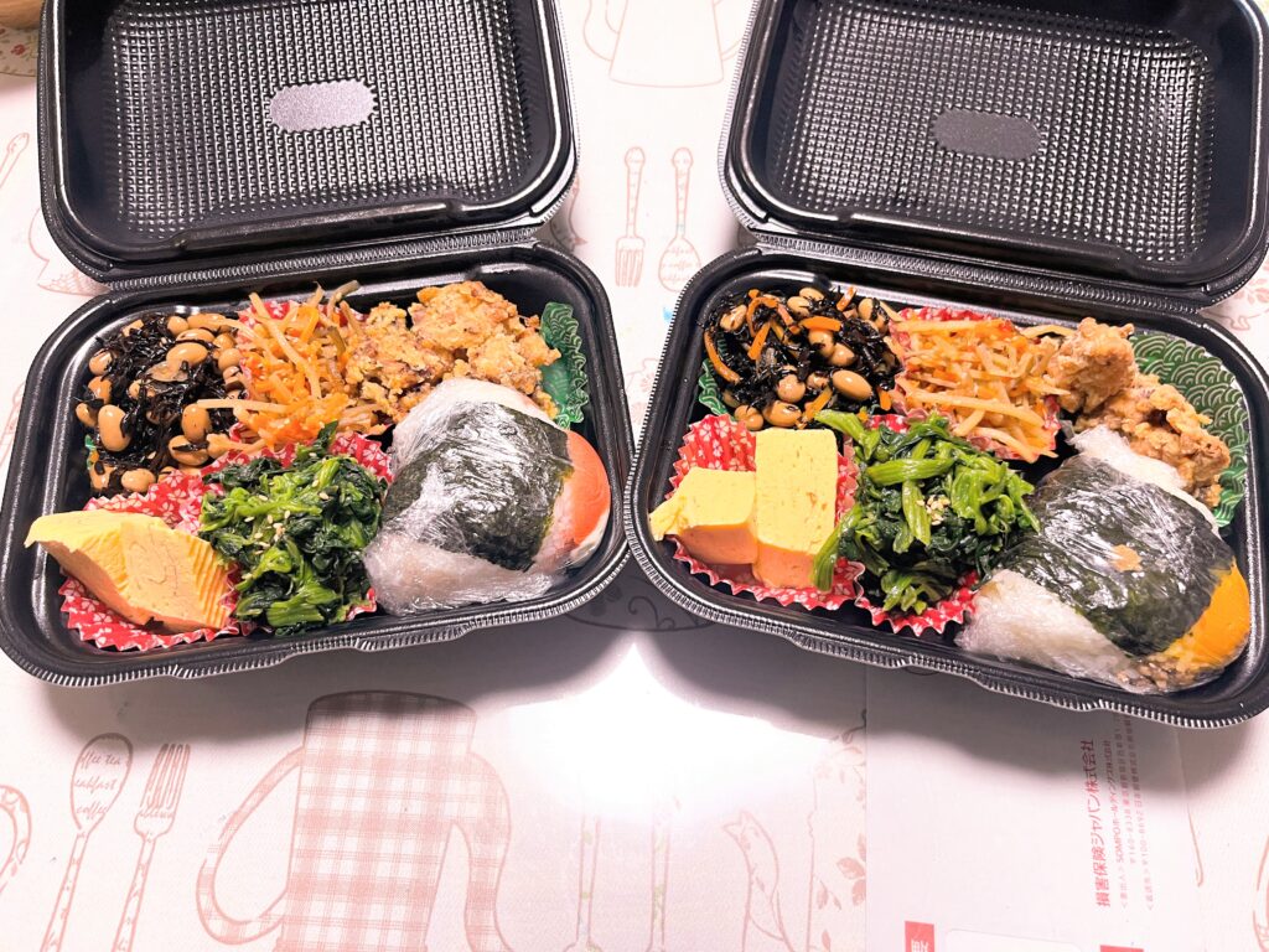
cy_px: 476
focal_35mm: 26
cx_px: 634
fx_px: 953
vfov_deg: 53.1
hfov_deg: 67.3
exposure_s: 1/50
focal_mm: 5.1
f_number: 1.6
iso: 100
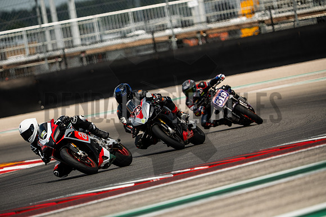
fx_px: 3804
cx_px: 163
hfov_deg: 4.9
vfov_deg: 3.3
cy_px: 108
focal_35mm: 420
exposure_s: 1/2500
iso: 250
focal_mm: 280
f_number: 2.8
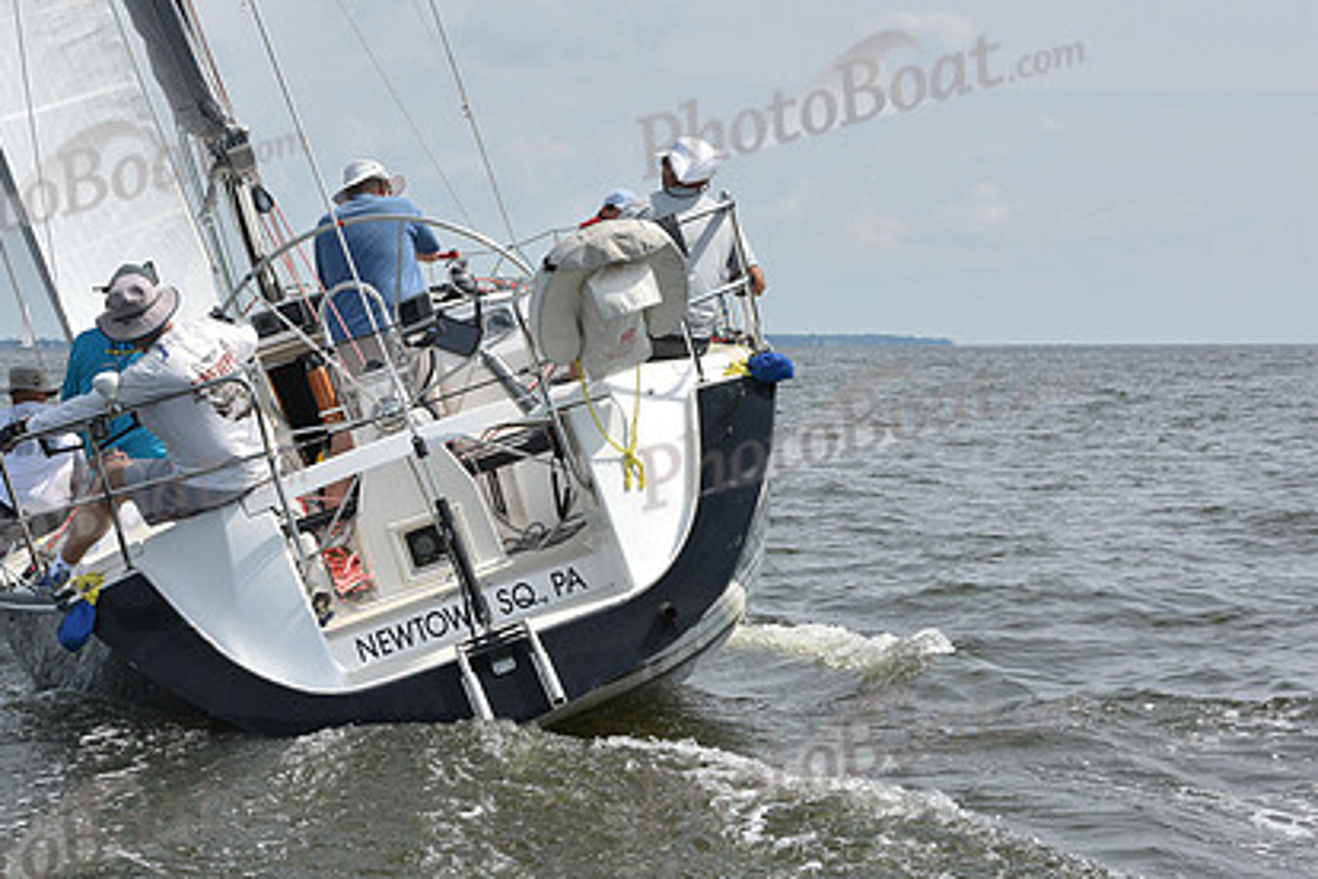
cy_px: 307
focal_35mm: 98
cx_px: 474
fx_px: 3588
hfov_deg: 20.8
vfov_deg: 13.9
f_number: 10
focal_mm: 70
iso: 320
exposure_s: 1/1000
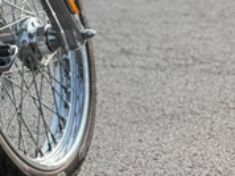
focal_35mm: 144
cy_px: -30
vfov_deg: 10.1
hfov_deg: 10.4
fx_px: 976
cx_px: -443
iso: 80
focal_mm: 6.76
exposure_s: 1/2611
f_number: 1.78
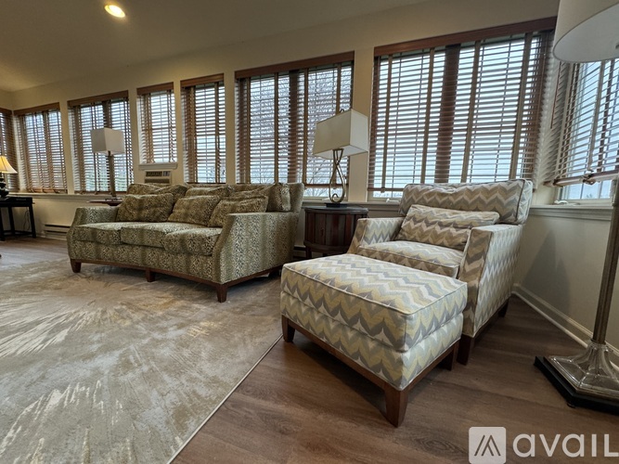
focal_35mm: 14
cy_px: 232
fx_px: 250
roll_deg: -1.0
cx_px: 310
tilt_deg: -5.2
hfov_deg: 102.1
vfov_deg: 85.7
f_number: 2.2
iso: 200
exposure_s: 1/120
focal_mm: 2.22
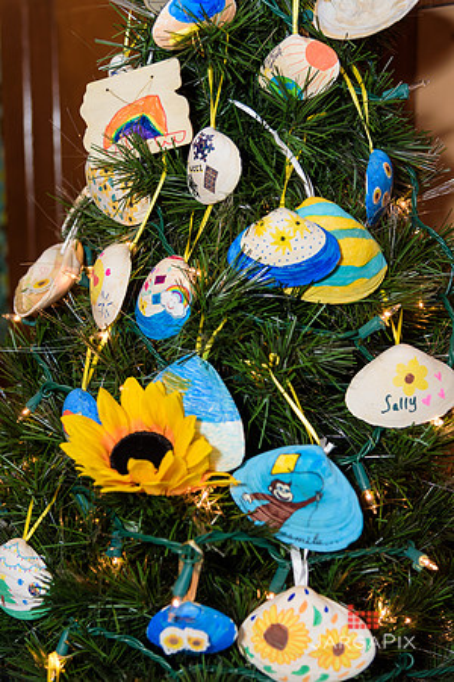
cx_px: 227
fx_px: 946
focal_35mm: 50
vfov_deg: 39.6
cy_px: 341
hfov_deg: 27.0
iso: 400
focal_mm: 50
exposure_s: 1/125
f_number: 4
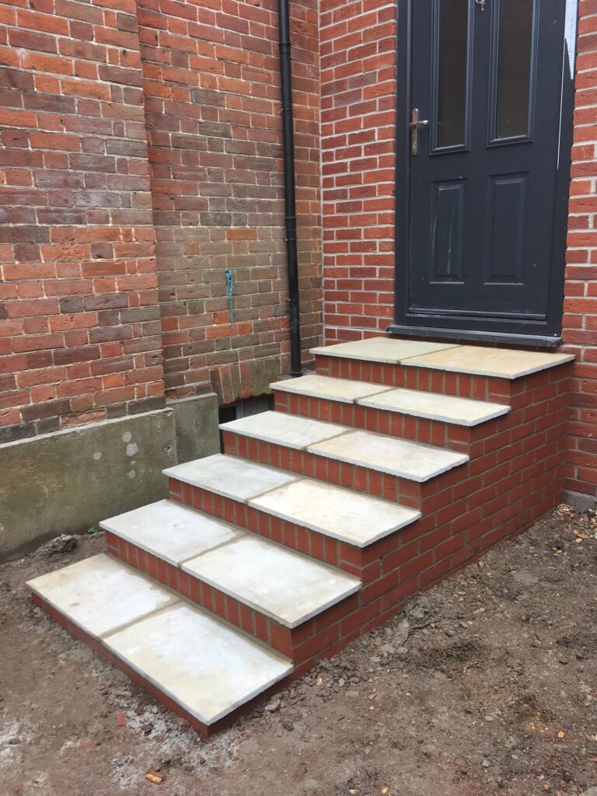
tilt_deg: -12.7
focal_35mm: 29
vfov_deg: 61.7
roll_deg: +0.9
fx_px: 667
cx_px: 298
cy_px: 398
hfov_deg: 48.2
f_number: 2.2
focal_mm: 4.15
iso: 25
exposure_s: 1/60
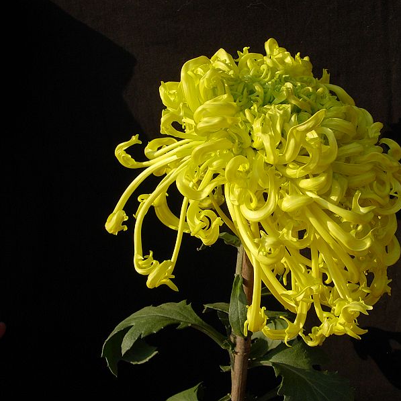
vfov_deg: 37.6
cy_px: 200
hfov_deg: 37.2
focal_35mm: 45
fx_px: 590
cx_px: 263
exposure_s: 1/627
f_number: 4.8
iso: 64
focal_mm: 7.8
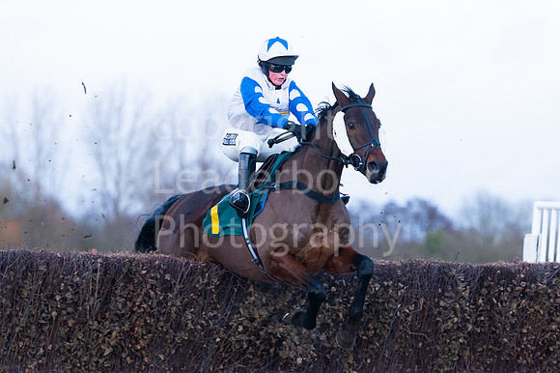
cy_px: 172
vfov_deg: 5.5
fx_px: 3879
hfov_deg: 8.3
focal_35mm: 249
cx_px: 308
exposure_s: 1/1250
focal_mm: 175
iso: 1250
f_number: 3.5
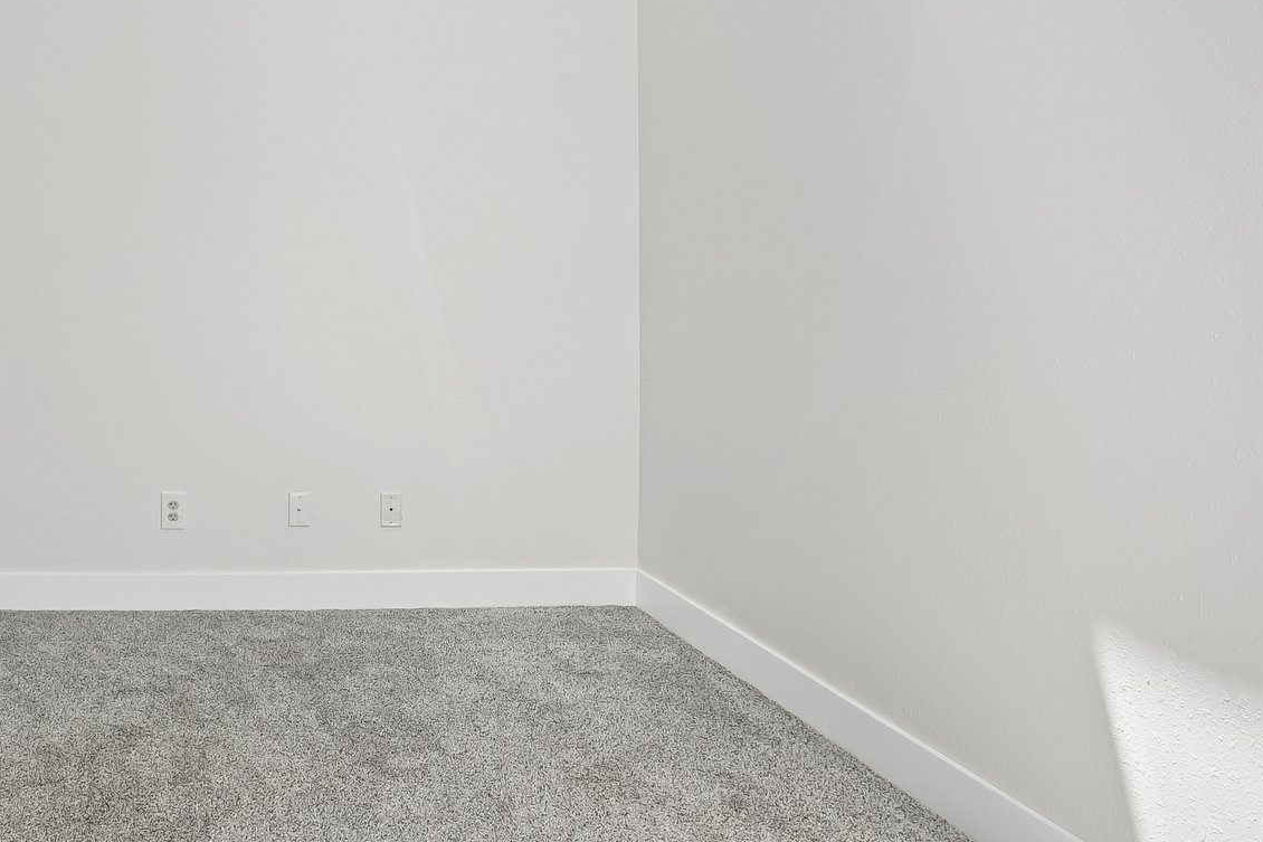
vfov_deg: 44.1
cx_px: 160
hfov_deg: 56.3
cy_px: 263
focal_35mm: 29
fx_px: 1017
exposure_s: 1/250
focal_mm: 16
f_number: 8
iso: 400
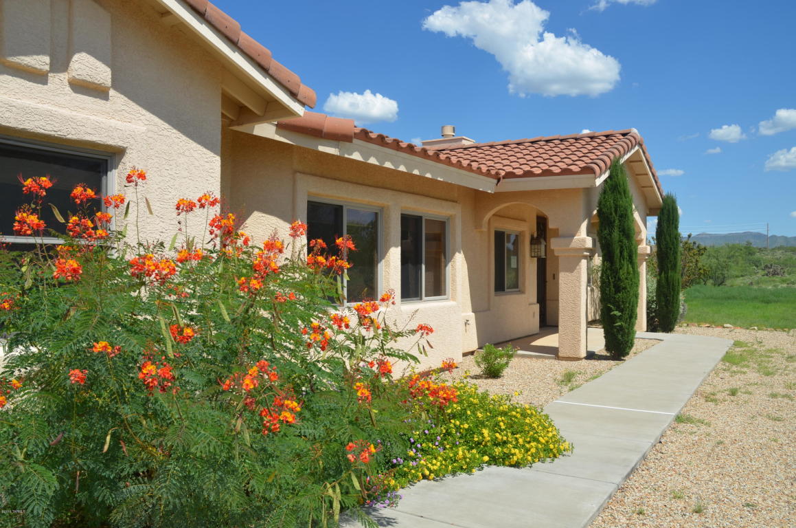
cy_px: 264
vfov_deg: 47.7
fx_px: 596
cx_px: 398
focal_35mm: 27
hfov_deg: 67.5
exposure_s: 1/250
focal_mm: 18
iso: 100
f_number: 8
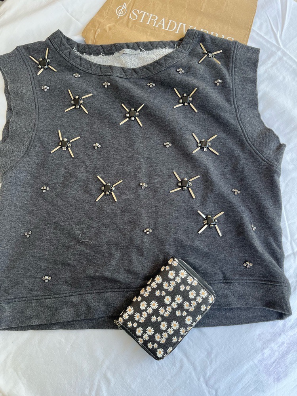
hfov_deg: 53.1
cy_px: 198
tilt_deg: -78.0
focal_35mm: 26
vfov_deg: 67.3
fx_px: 297
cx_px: 148
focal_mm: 5.1
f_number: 1.6
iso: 125
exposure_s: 1/121
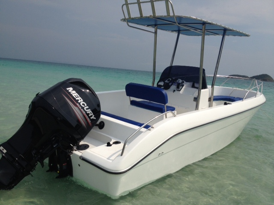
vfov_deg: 40.7
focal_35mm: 35
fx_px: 277
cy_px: 102
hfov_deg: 52.6
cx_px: 137
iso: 64
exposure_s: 1/4255
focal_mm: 4.28
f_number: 2.4
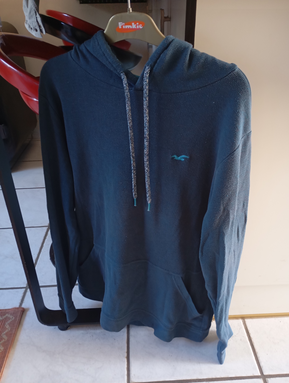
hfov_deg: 49.9
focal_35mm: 28
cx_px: 144
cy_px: 192
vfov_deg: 63.4
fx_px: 311
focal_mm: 4.27
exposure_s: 1/33.3
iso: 1246
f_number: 1.8
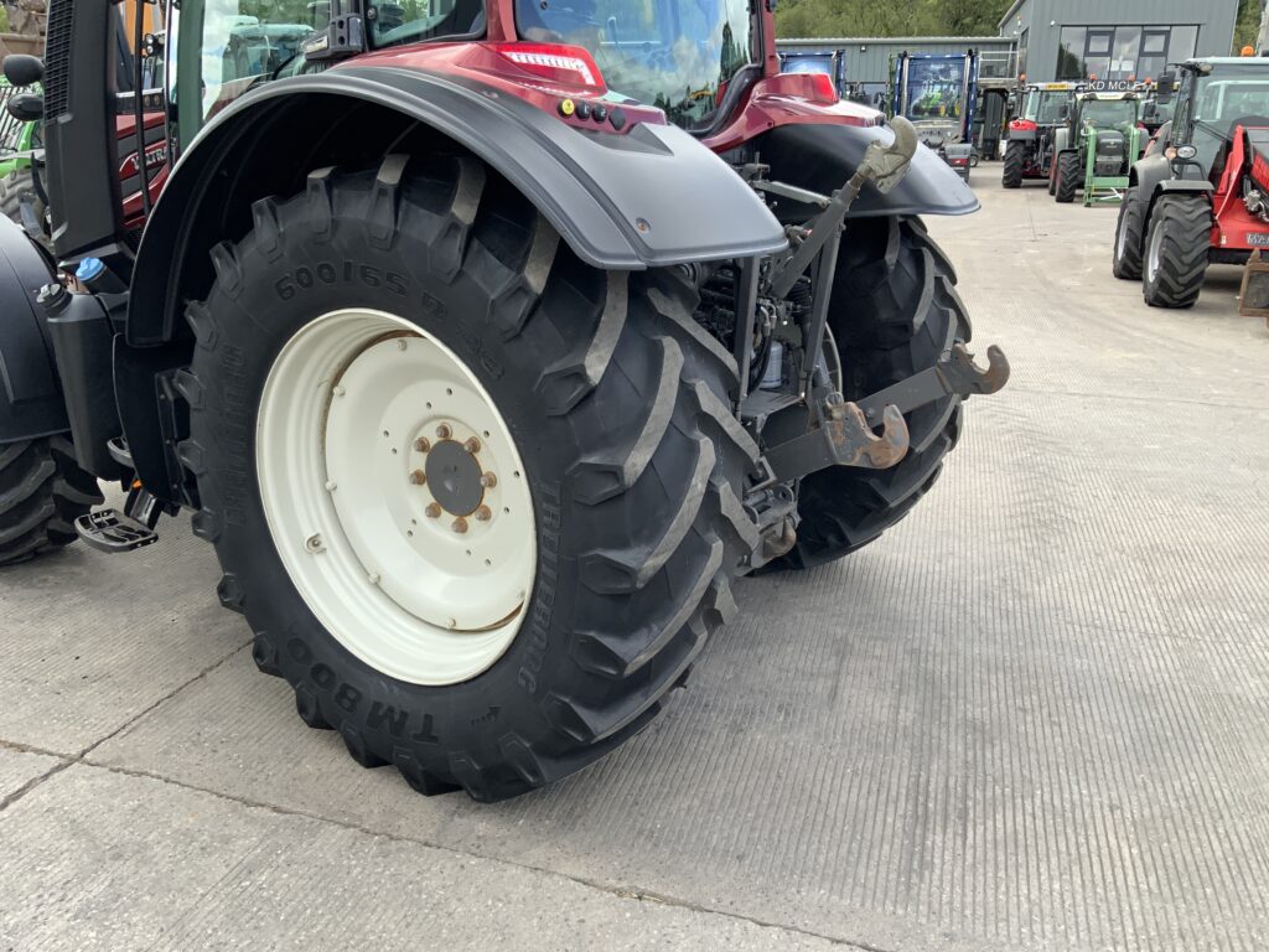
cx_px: 634
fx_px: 1063
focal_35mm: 29
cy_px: 476
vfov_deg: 48.2
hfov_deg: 61.7
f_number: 1.8
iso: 16
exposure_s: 1/375
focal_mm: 3
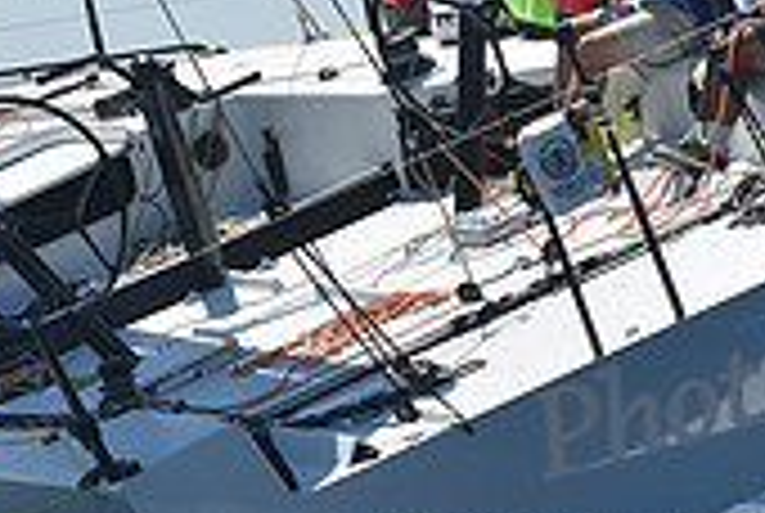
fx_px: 9792
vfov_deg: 3.0
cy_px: 191
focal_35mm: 460
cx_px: 306
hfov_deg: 4.5
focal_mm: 135
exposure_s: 1/1000
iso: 200
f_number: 8
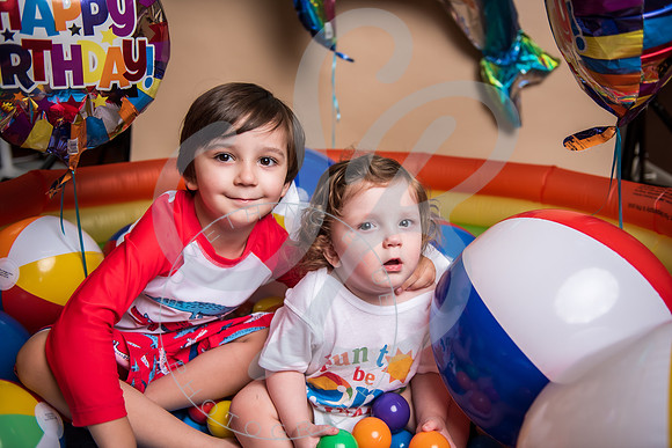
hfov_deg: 55.8
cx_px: 336
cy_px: 224
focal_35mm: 34
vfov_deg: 38.9
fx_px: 635
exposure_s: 1/125
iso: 125
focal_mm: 34
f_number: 2.8
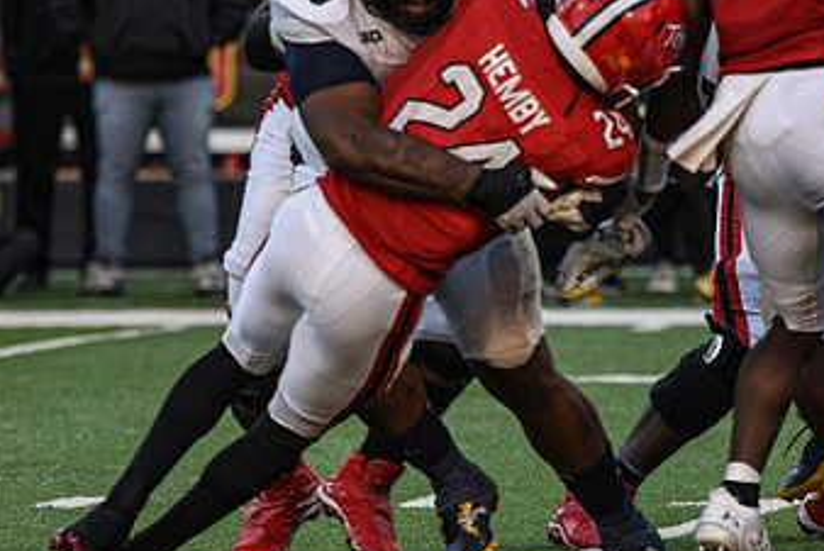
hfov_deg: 6.3
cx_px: 666
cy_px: 196
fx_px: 7468
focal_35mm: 326
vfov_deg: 4.2
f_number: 2.8
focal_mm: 190
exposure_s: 1/800
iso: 200
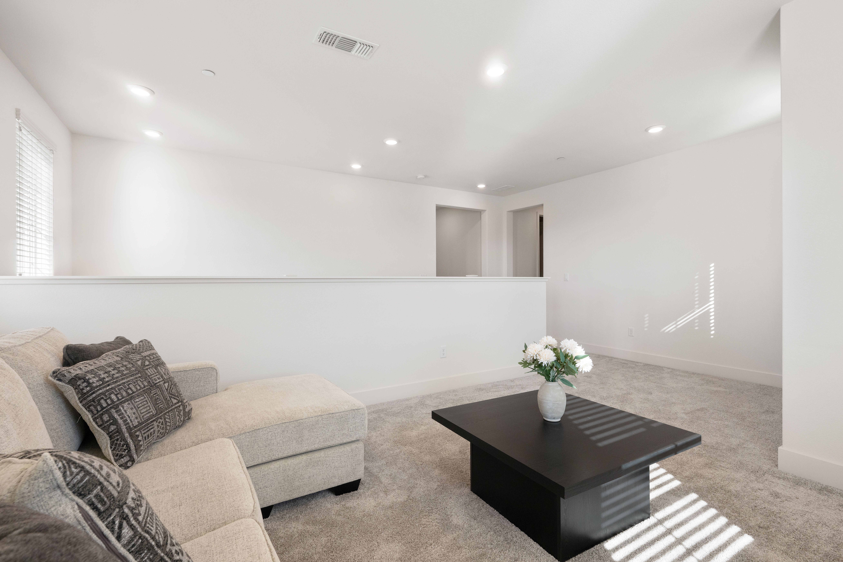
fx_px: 375
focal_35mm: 16
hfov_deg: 96.7
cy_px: 281
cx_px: 422
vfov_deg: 73.7
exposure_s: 1/60
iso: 400
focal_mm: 16
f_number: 9
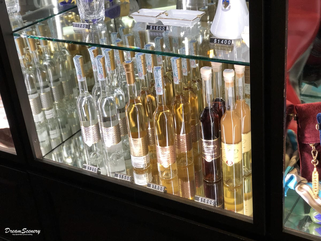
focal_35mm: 57
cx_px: 160
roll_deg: +5.8
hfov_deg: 33.8
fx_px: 529
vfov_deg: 25.7
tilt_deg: -29.6
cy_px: 120
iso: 80
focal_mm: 6.6
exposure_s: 1/32
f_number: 2.8
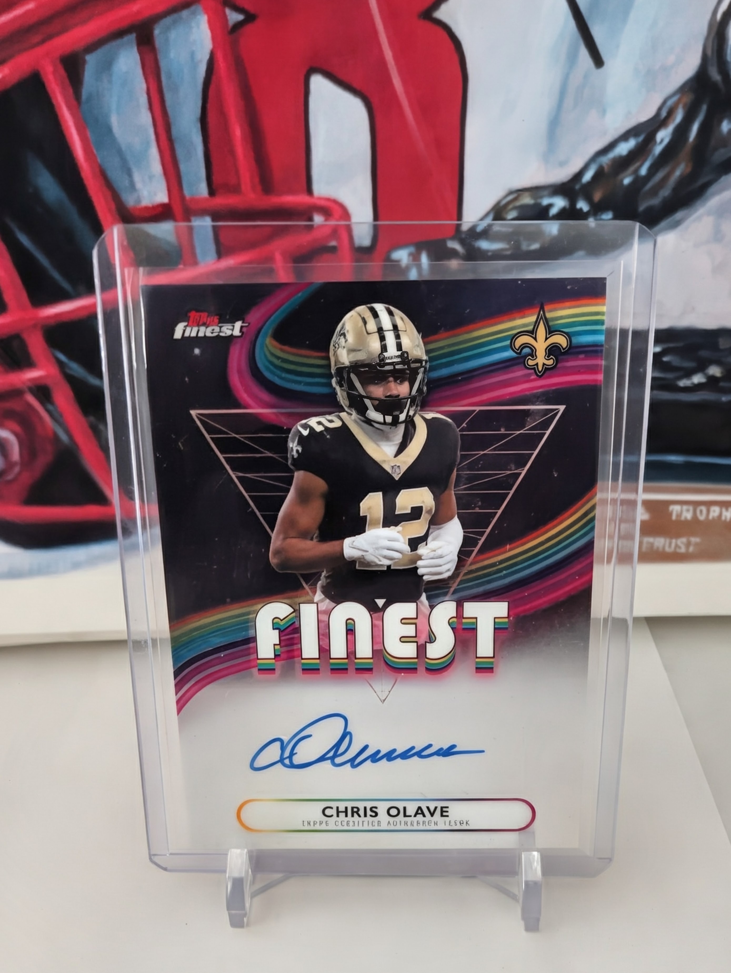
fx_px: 703
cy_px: 486
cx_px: 366
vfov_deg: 69.4
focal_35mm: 25
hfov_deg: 54.9
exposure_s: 1/15
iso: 2473
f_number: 1.89
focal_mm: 5.43
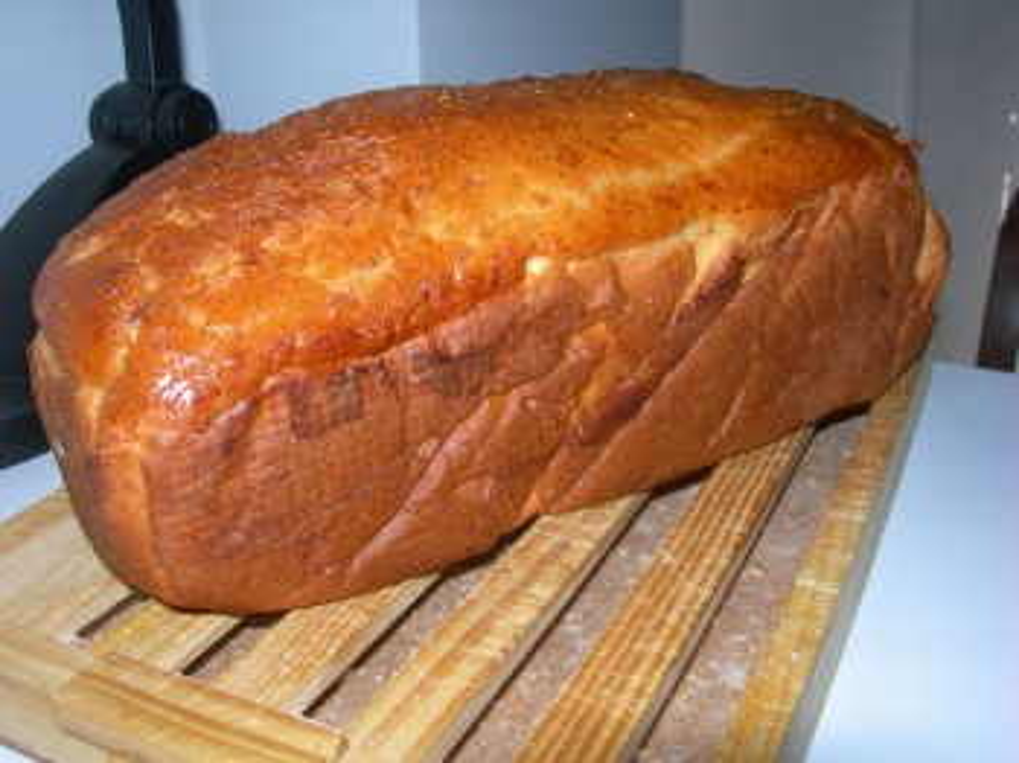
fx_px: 1118
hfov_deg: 49.0
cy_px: 382
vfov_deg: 37.7
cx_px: 510
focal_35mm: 38
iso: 50
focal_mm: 7.8
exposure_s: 1/60.1
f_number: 4.8
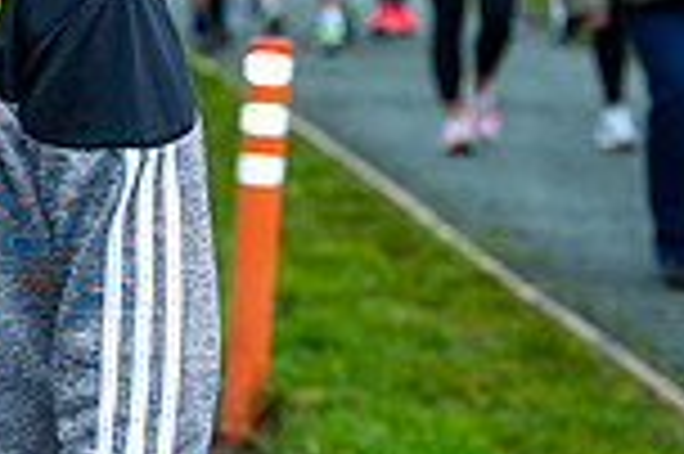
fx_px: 3986
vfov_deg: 6.5
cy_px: 92
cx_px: -562
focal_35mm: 210
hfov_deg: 9.3
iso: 100
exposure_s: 1/200
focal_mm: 55
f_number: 4
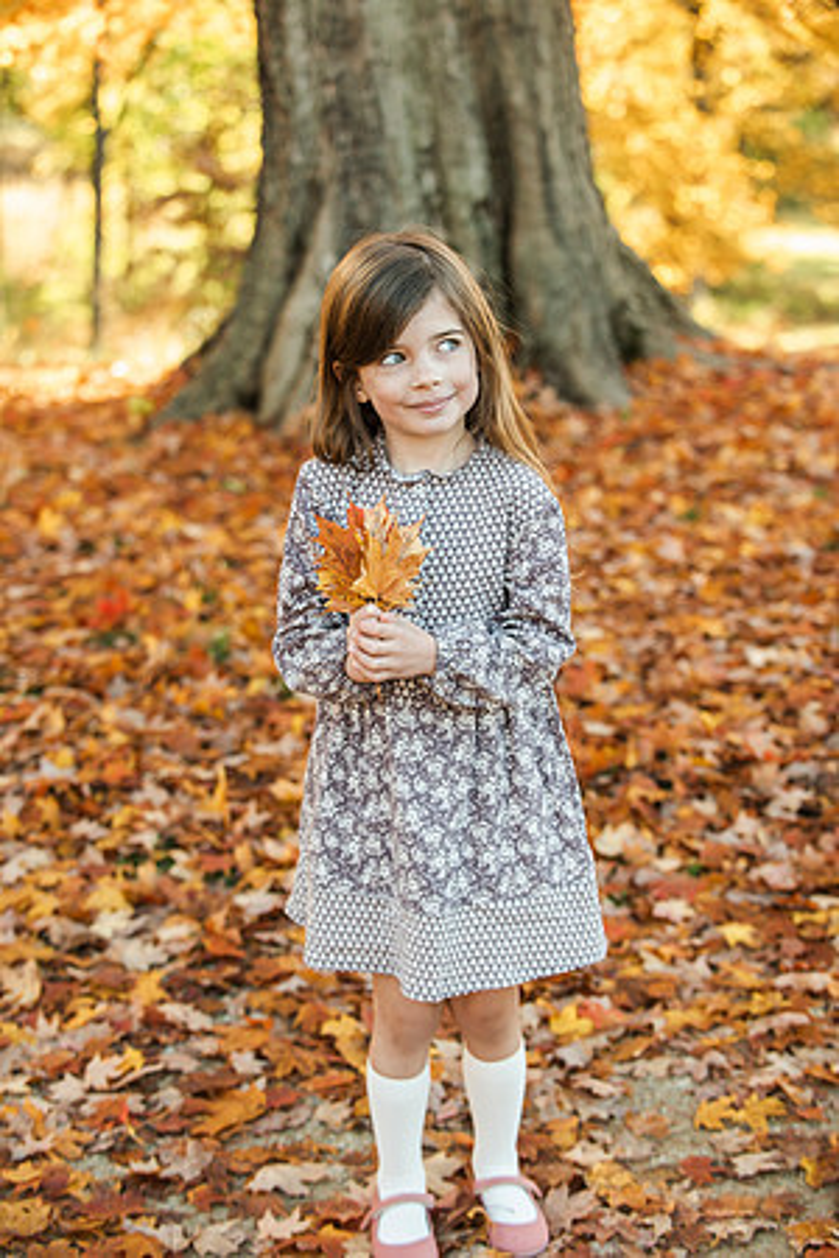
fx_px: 2447
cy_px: 629
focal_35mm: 70
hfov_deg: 19.5
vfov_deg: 28.8
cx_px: 420
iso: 500
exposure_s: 1/250
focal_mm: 70
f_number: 4
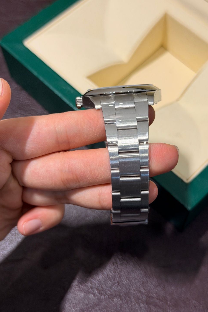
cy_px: 156
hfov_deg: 27.0
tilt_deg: -63.2
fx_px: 433
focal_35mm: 50
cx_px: 116
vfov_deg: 39.6
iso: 80
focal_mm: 6.76
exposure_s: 1/100
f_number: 1.78
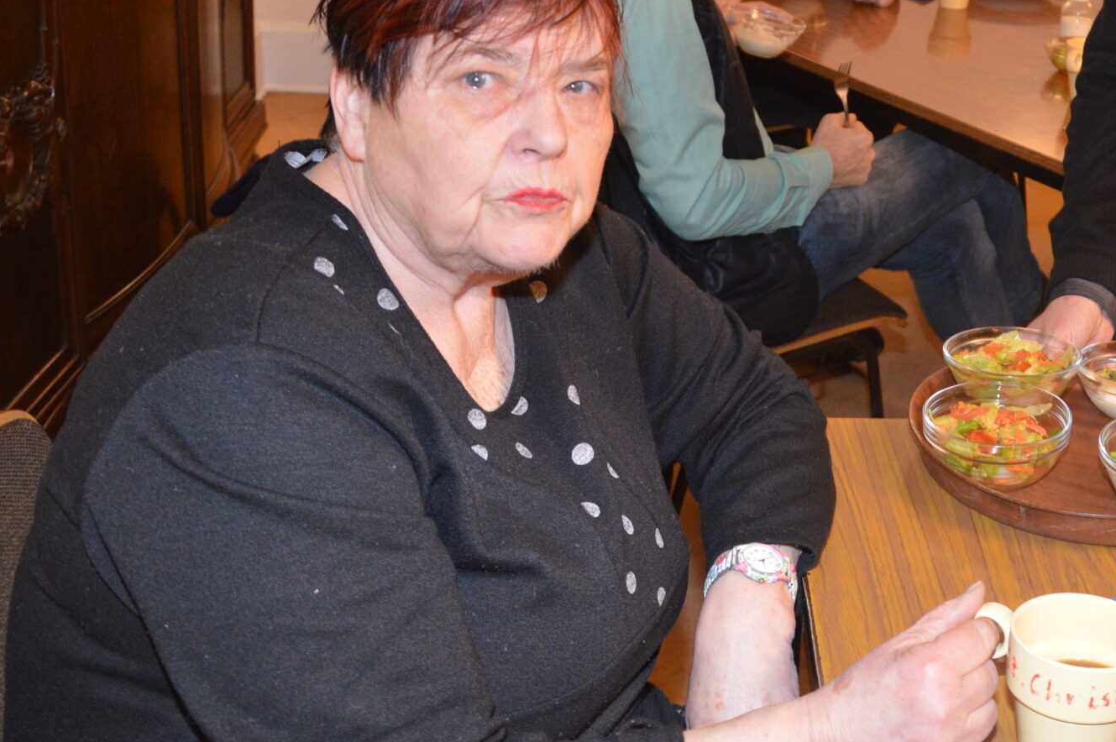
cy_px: 119
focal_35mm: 52
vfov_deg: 25.4
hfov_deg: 36.8
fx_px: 1611
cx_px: 902
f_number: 3.5
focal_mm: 18
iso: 900
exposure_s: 1/60
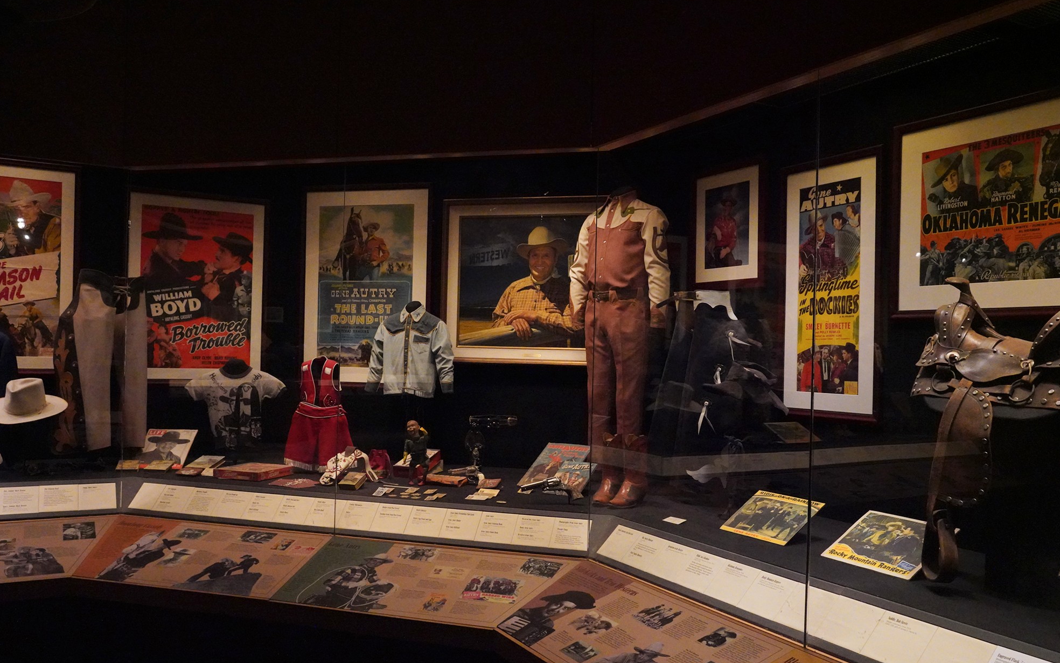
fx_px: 838
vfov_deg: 43.1
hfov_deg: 64.6
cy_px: 352
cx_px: 534
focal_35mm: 29
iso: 16000
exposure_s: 1/100
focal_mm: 28
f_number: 9
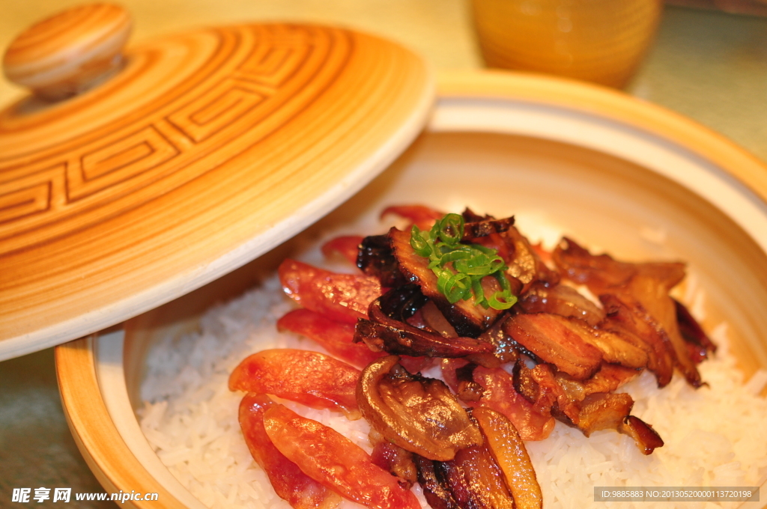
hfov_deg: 22.6
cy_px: 254
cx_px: 384
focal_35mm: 90
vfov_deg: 15.1
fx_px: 1915
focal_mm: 60
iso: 400
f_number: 3
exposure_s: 1/80
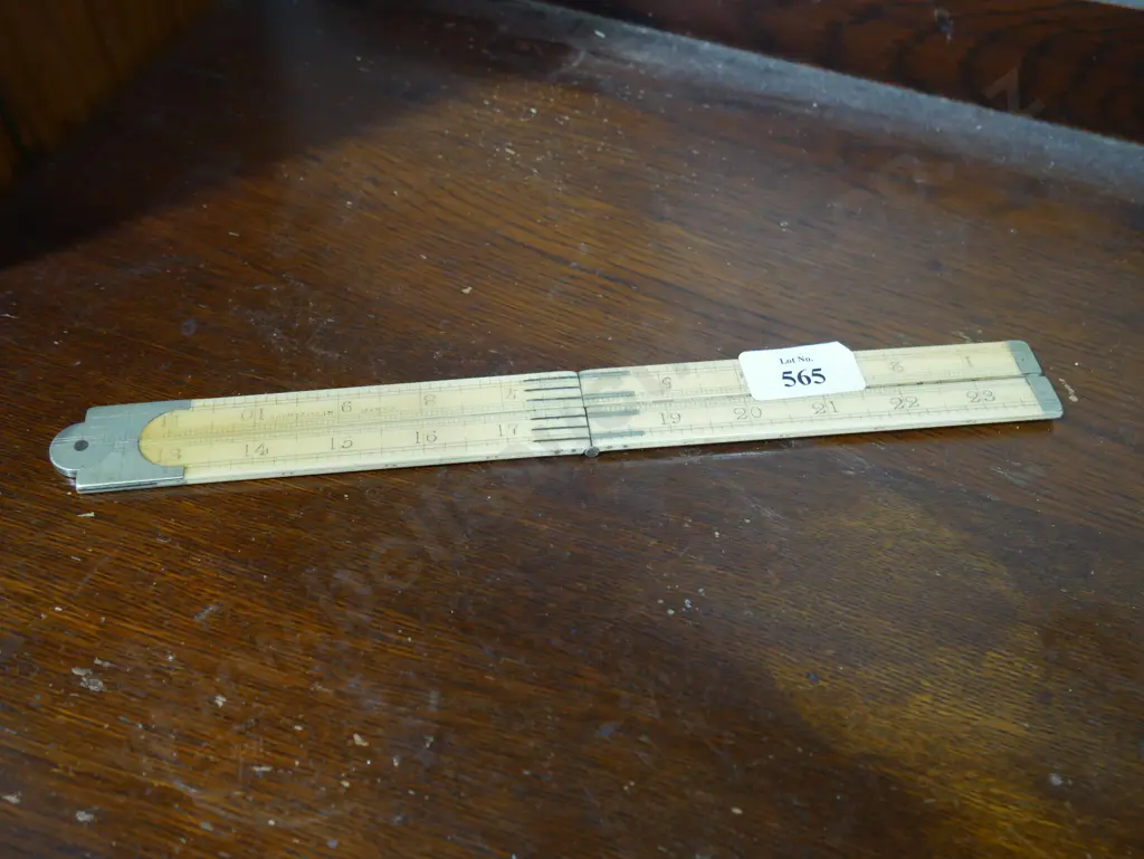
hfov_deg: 51.3
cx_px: 572
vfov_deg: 39.7
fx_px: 1190
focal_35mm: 36
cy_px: 430
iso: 800
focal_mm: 18
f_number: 4
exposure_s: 1/60
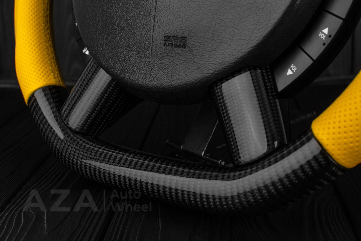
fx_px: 526
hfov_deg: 37.8
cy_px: 120
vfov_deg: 25.8
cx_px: 180
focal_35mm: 52
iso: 500
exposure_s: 1/125
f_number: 6.3
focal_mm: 35
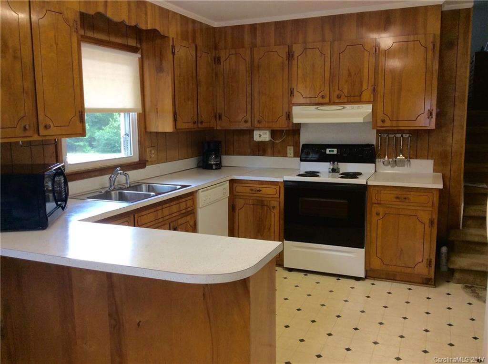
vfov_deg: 44.0
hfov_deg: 56.9
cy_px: 182
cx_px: 244
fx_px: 450
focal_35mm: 32
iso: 40
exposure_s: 1/24
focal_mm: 3.3
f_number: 2.4
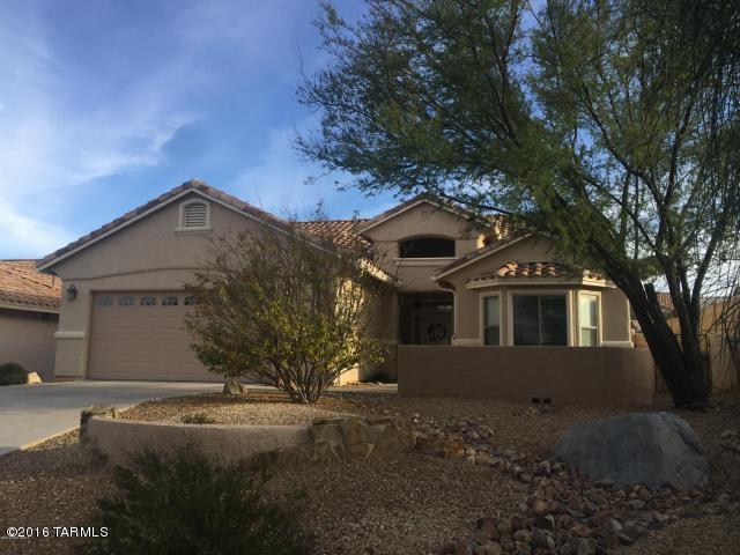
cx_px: 370
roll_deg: -2.5
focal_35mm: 29
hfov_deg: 61.7
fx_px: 620
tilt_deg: +8.6
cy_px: 278
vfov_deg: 48.2
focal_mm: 4.15
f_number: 2.2
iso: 32
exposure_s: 1/898
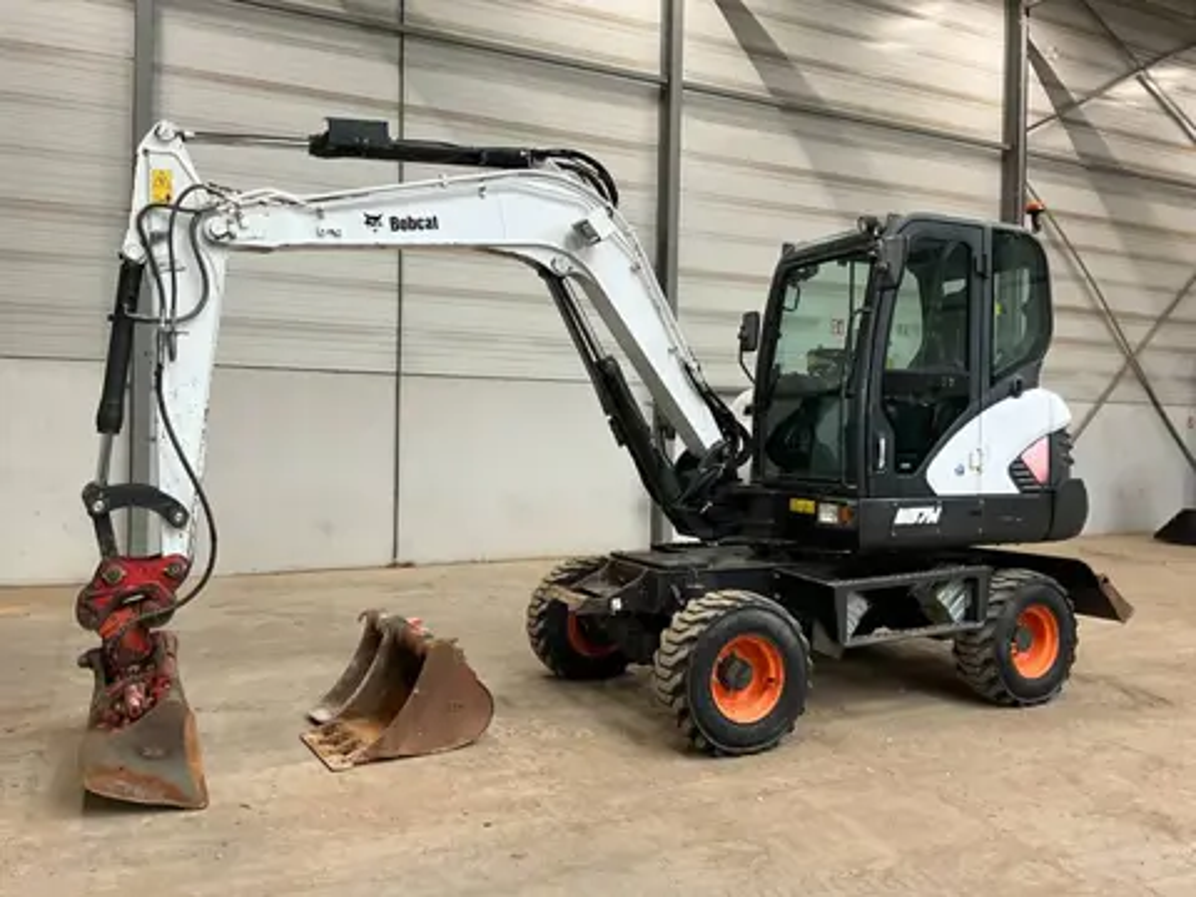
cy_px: 448
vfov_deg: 48.2
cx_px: 598
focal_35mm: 29
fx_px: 1002
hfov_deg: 61.7
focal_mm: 3
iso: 125
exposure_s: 1/60
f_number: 1.8
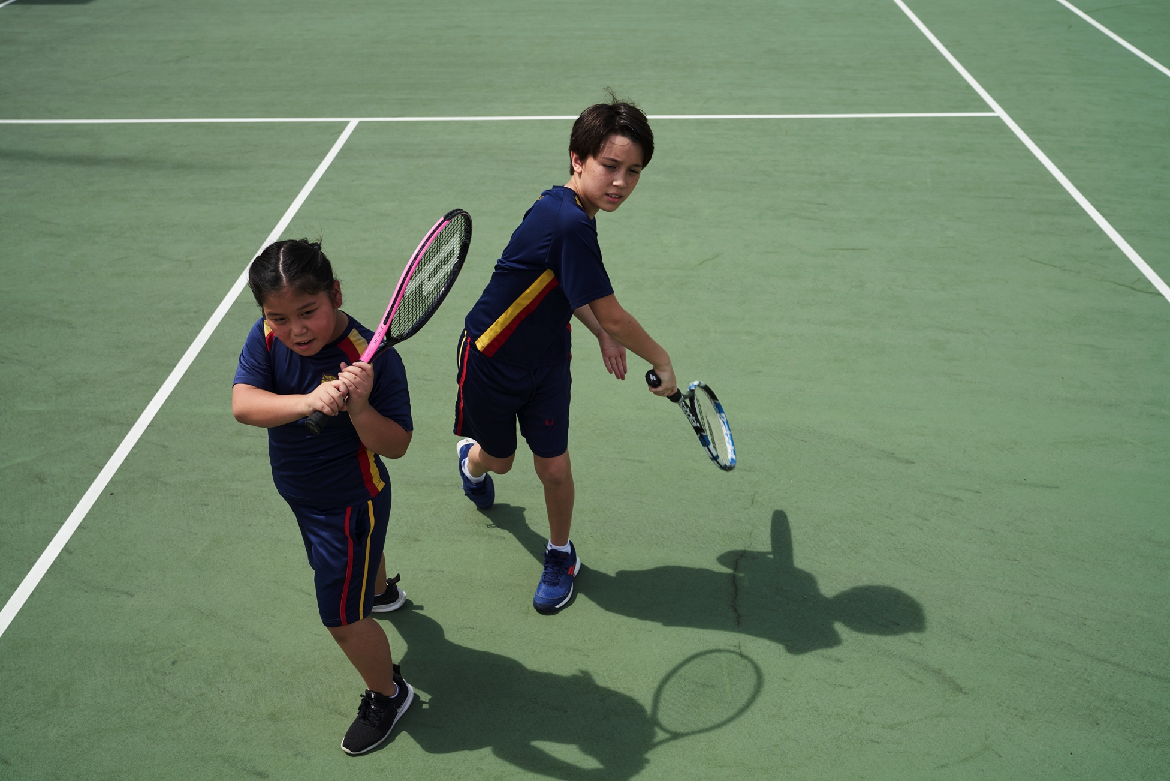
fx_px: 1138
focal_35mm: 35
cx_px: 585
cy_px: 390
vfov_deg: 37.9
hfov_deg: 54.4
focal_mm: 35
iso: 100
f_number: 5.6
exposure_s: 1/640
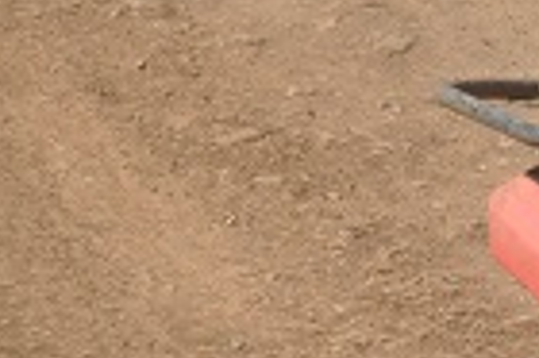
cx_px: 1105
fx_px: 10127
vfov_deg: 2.0
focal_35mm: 677
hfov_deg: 3.0
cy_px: 204
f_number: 6.3
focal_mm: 105
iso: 400
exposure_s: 1/1600
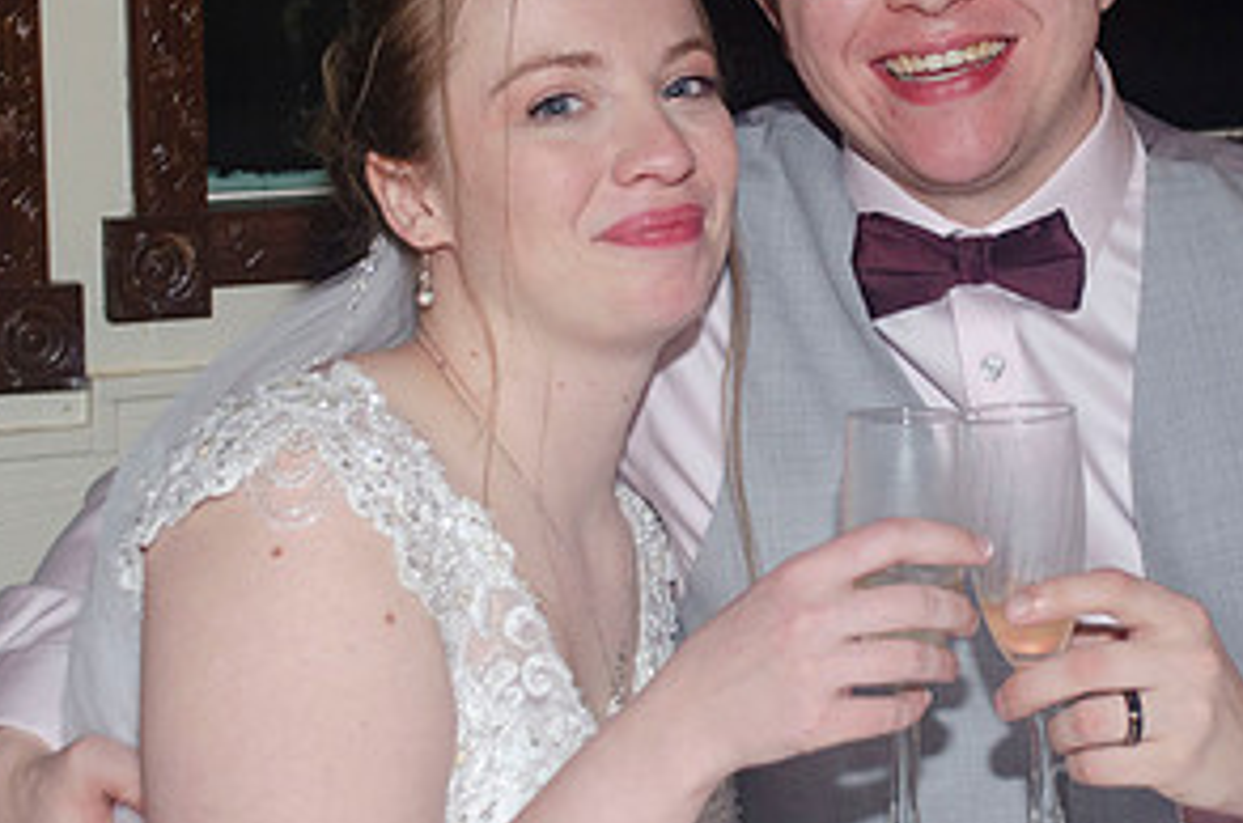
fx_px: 3893
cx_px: 759
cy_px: 314
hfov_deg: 18.1
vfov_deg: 12.1
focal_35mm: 113
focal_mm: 38
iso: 400
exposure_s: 1/60
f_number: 4.5
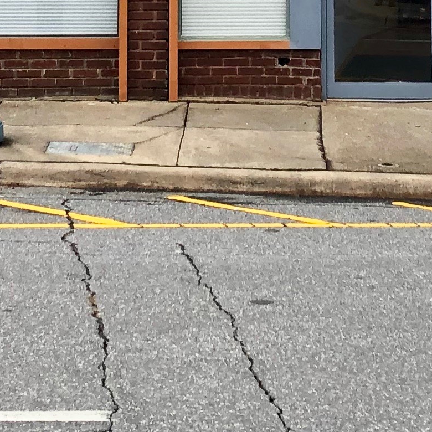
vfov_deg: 12.7
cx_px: 281
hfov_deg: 13.6
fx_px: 1807
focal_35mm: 128
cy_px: -271
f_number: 1.8
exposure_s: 1/120
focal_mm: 3.99
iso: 40
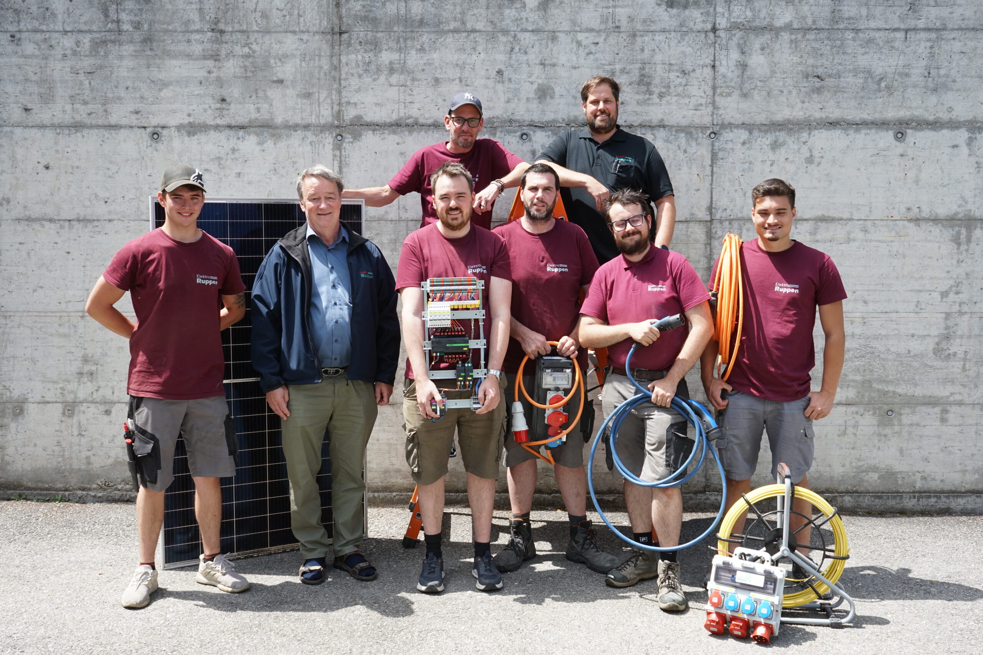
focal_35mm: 36
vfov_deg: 36.9
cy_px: 328
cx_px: 492
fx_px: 983
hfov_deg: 53.1
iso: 500
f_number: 13
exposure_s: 1/200
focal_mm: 36
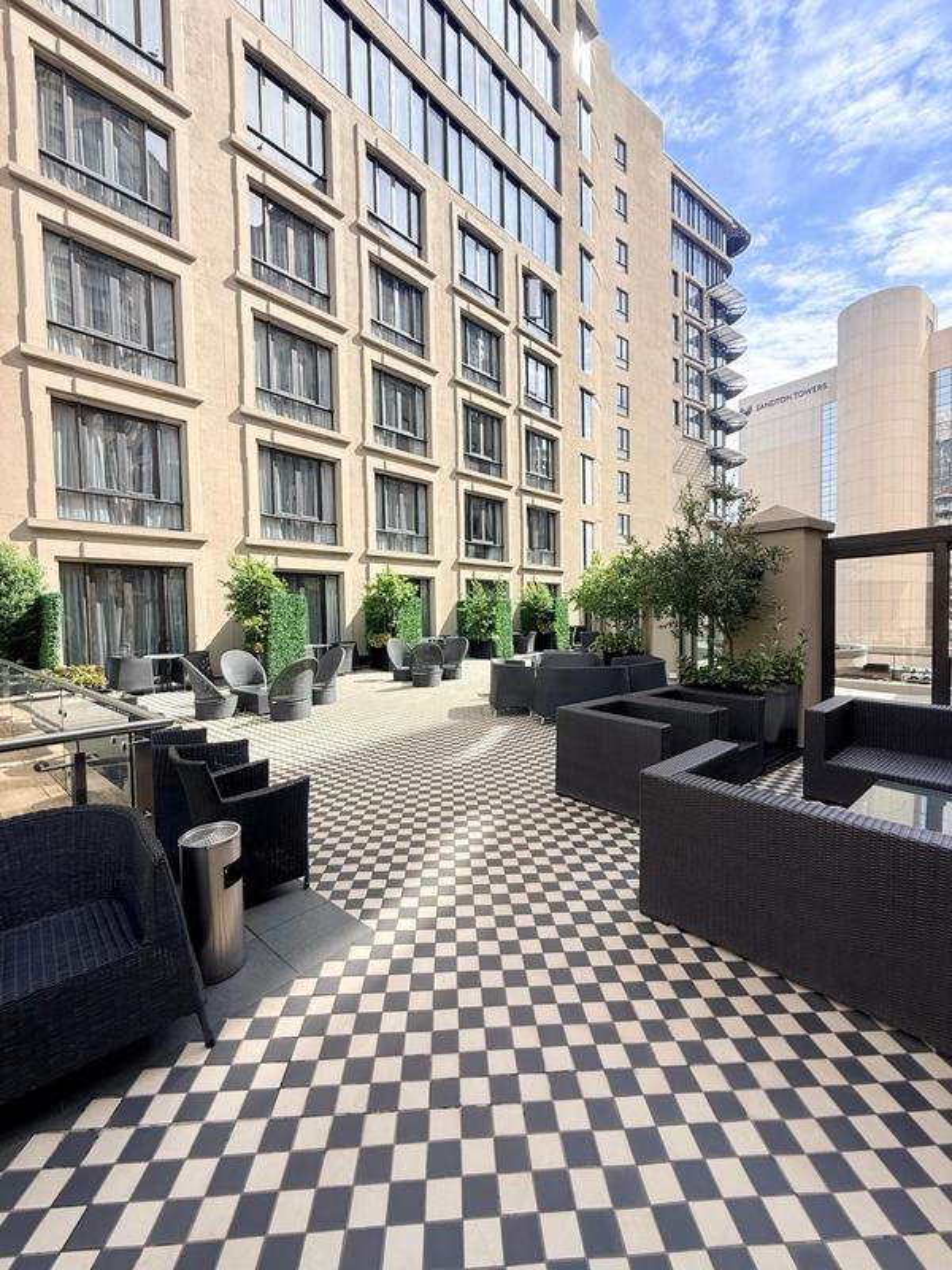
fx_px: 513
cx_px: 476
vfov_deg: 102.1
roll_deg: +1.1
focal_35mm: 14
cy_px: 635
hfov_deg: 85.7
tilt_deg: -2.3
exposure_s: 1/779
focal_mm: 2.22
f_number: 2.2
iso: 50
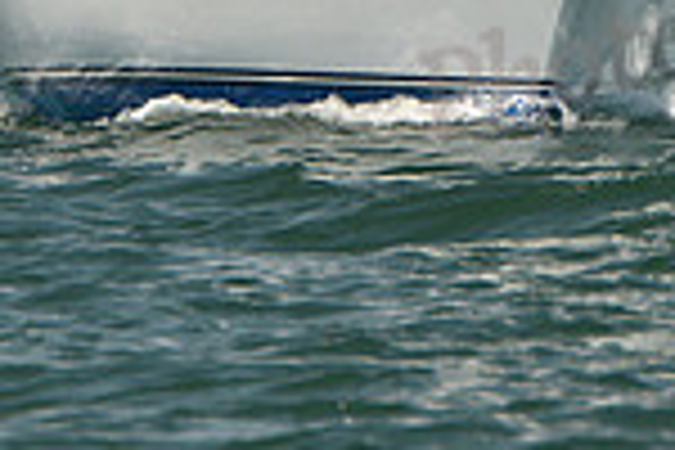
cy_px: -146
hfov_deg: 2.7
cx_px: 189
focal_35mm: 776
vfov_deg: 1.8
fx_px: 14549
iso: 250
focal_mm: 200
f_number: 5.6
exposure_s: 1/800
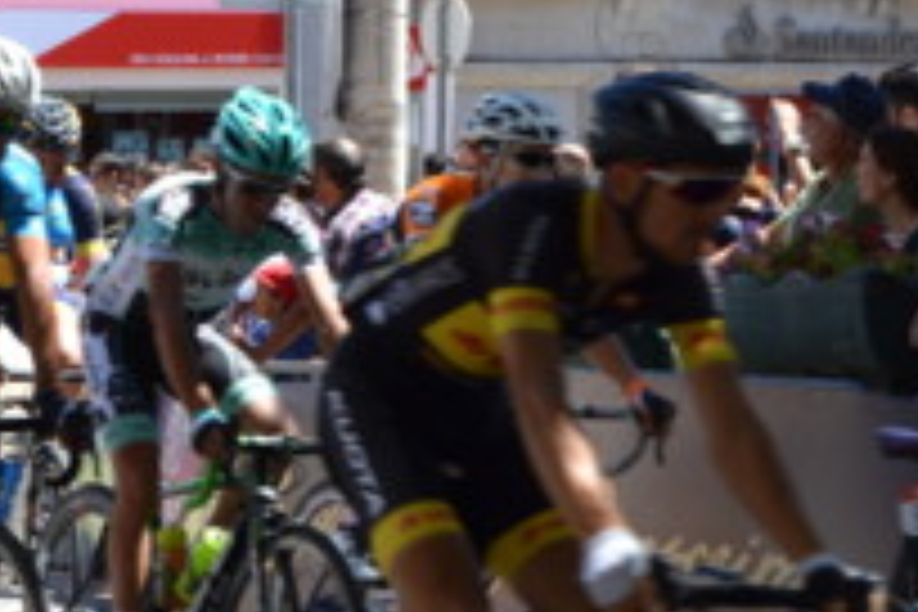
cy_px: 320
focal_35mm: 169
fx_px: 4309
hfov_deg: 12.0
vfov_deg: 8.1
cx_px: -94
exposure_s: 1/160
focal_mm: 46
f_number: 6.3
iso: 100
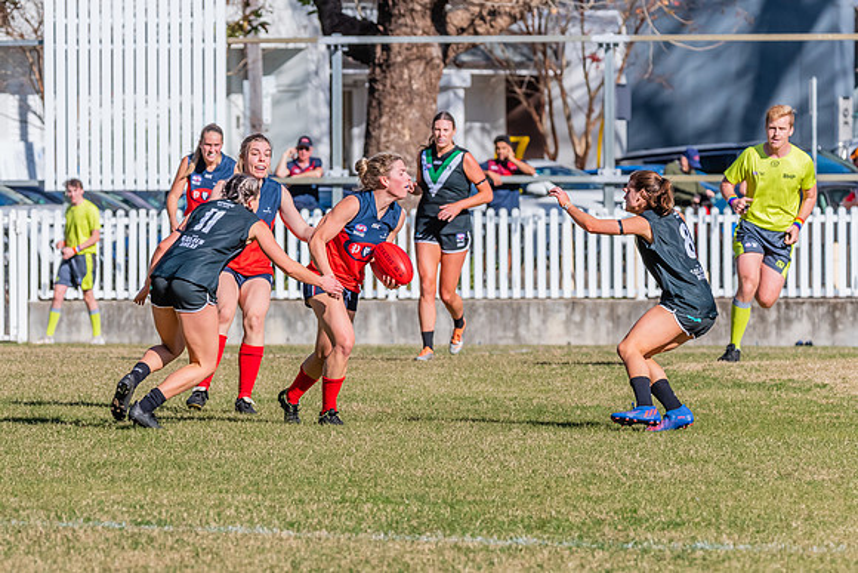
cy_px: 421
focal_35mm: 439
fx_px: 10470
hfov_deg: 4.7
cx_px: 273
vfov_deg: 3.1
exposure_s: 1/1600
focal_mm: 280
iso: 800
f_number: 11
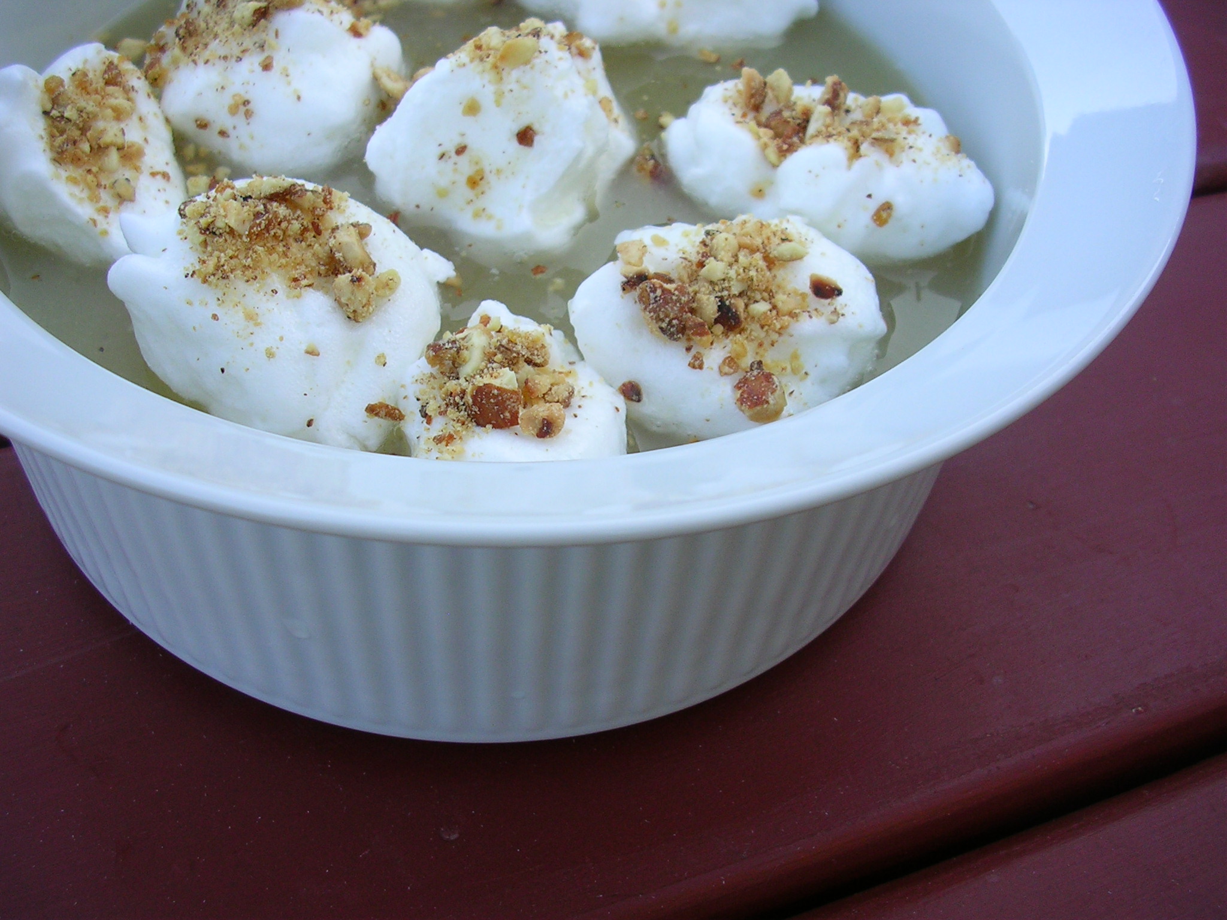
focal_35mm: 38
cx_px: 614
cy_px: 460
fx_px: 1347
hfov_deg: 49.0
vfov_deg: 37.7
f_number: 2.8
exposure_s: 1/165
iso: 50
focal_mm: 5.8
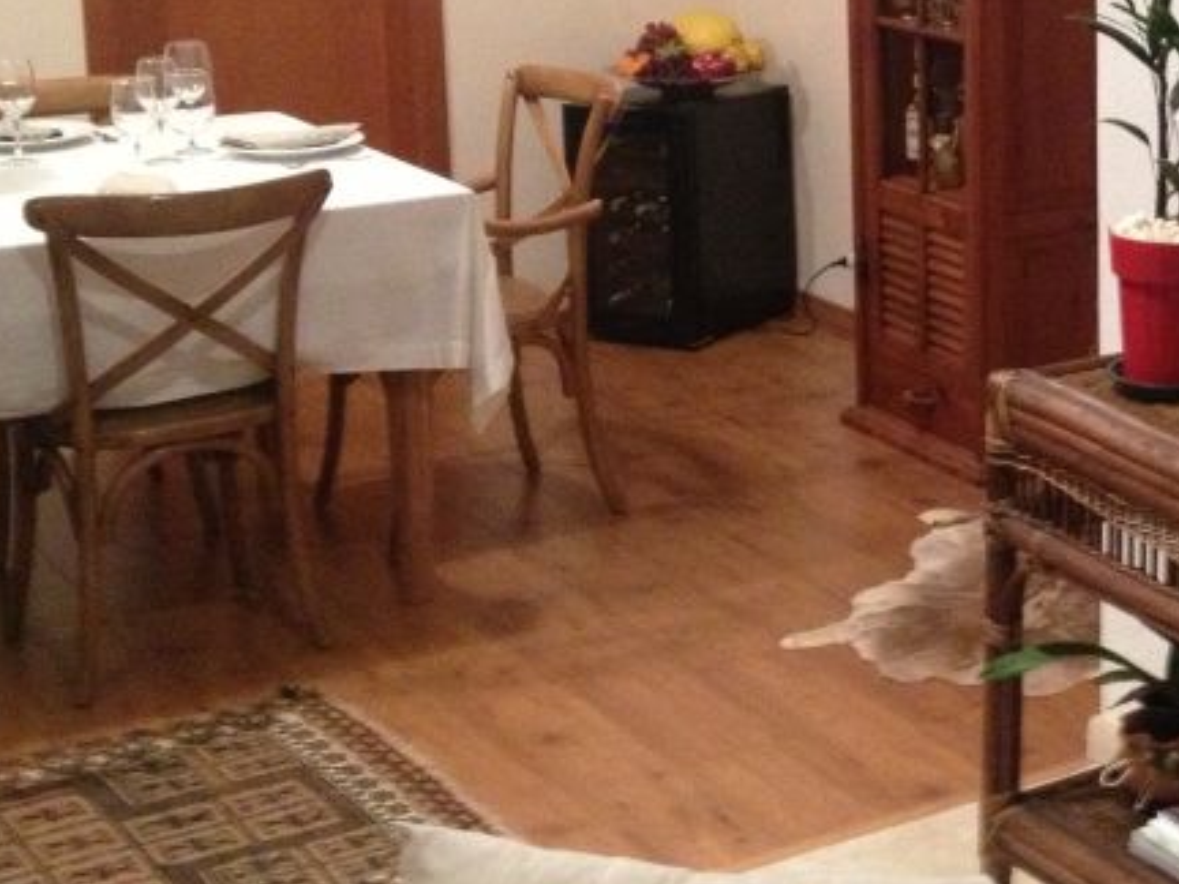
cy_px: 147
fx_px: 2827
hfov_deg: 22.1
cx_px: 1329
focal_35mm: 83
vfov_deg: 17.6
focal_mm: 4.28
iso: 400
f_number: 2.4
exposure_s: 1/15
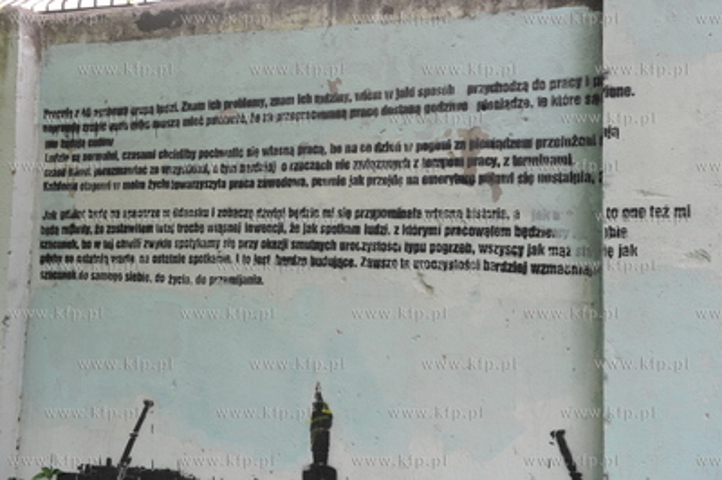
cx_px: 361
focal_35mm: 38
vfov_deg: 35.0
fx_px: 761
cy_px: 240
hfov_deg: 50.7
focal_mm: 38
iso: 400
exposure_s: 1/50
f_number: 5.6
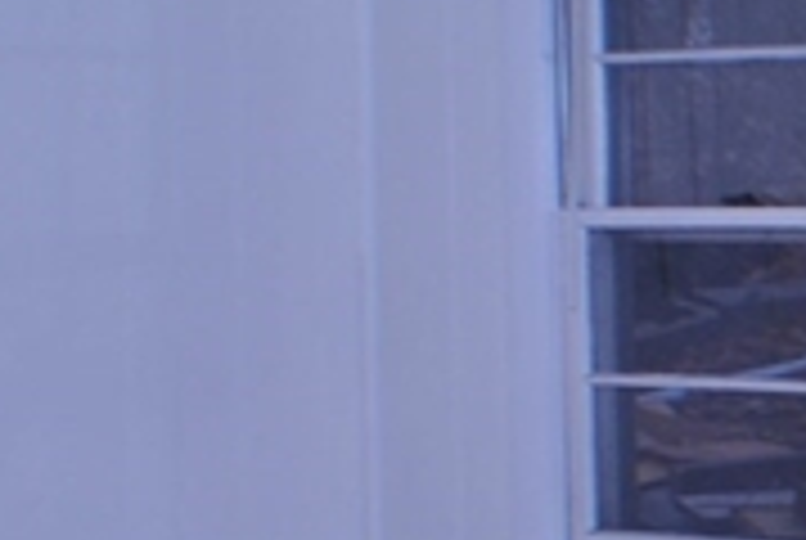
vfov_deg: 6.7
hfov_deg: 9.5
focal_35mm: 206
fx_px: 4620
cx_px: 1409
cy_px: 526
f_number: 4
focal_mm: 24
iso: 100
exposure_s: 1/100
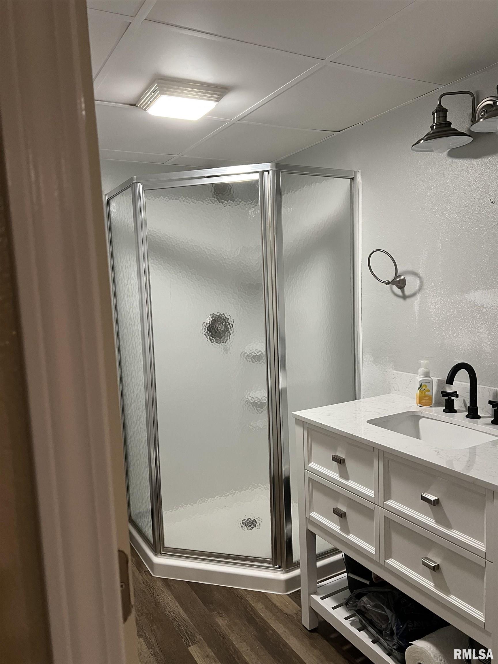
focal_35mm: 26
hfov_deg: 53.1
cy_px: 332
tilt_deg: -5.4
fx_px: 499
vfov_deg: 67.3
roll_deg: +2.8
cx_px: 249
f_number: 1.5
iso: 320
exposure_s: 1/60
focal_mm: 5.7
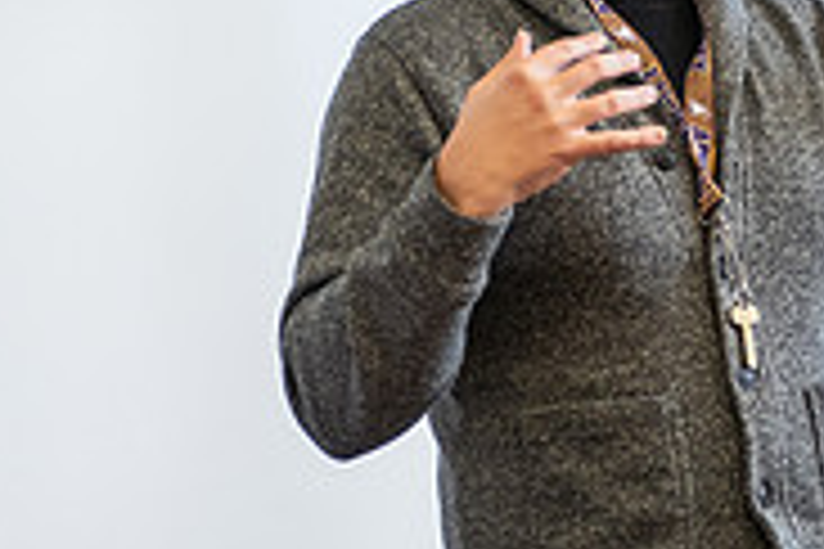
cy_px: 137
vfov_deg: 7.0
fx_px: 4509
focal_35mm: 197
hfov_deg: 10.4
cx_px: 630
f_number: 2.8
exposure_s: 1/200
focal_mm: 62
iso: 800
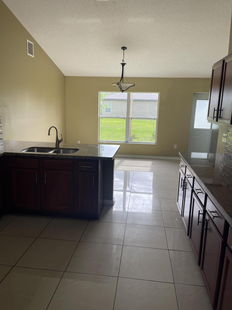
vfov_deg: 69.4
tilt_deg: -9.9
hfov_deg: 54.9
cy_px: 155
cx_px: 116
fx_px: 223
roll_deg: -1.8
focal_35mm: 25
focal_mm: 5.1
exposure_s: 1/284
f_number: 1.6
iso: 32
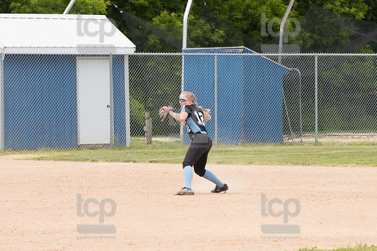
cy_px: 126
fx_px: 2826
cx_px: 188
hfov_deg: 7.6
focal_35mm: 270
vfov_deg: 5.1
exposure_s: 1/1600
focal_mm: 180
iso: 500
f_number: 5.6
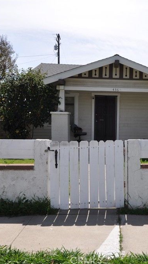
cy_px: 133
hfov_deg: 25.7
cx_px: 161
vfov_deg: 47.4
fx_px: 300
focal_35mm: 43
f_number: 14
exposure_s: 1/200
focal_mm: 18
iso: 200
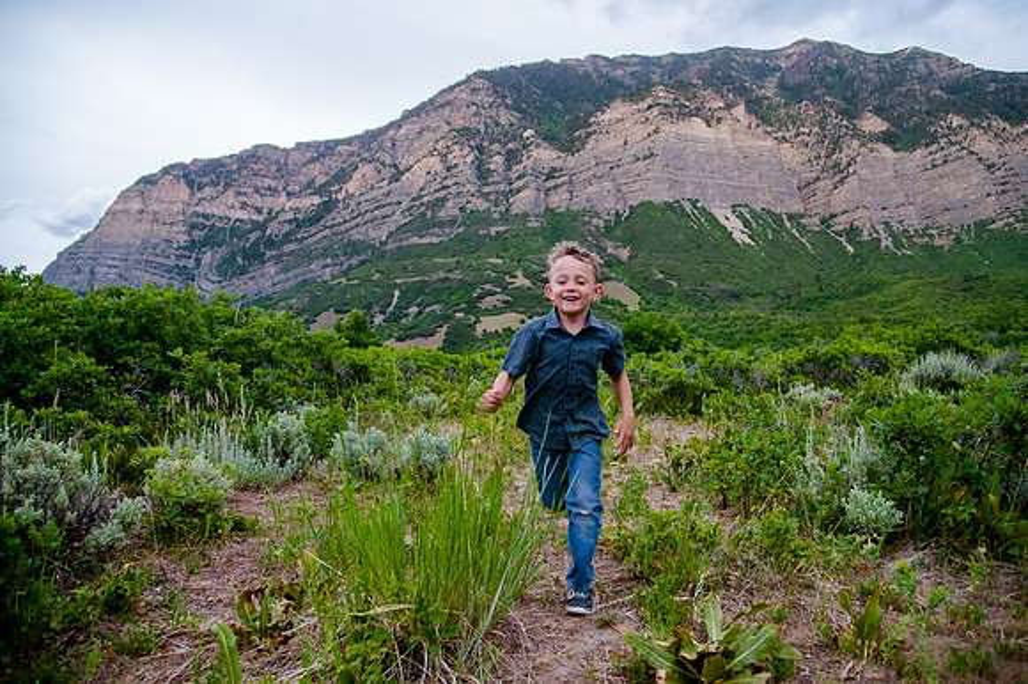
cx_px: 522
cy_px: 336
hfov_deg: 69.0
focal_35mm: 26
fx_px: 747
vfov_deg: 49.2
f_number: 4
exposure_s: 1/250
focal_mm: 24
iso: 2500
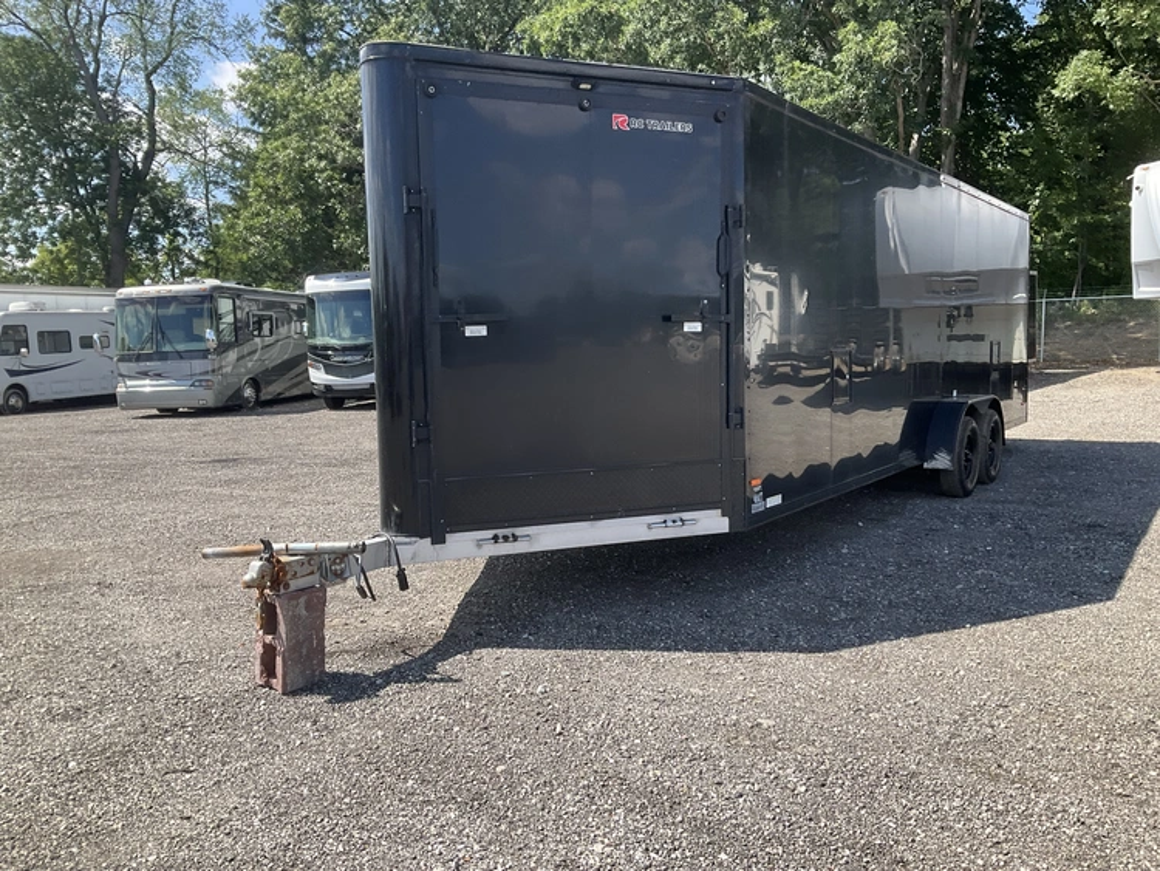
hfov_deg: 61.6
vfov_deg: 48.3
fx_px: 972
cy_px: 436
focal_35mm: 29
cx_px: 580
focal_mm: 3
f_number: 1.8
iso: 25
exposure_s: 1/728
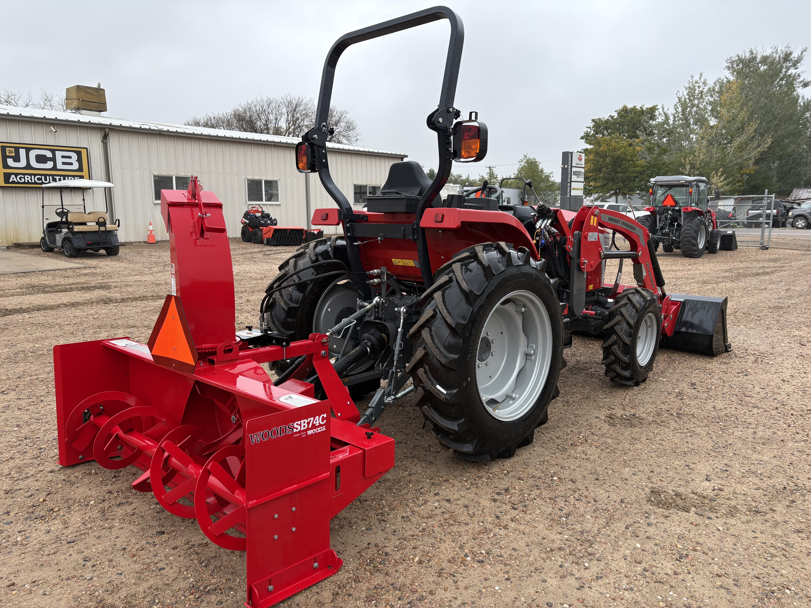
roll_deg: +0.8
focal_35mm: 26
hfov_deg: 67.3
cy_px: 304
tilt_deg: -8.7
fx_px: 609
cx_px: 406
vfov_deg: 53.1
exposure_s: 1/647
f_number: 1.6
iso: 50
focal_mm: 5.96
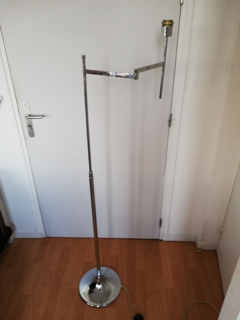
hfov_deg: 53.1
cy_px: 160
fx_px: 240
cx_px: 120
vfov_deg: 67.3
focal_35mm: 26
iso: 400
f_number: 2.2
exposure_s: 1/30
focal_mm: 3.81
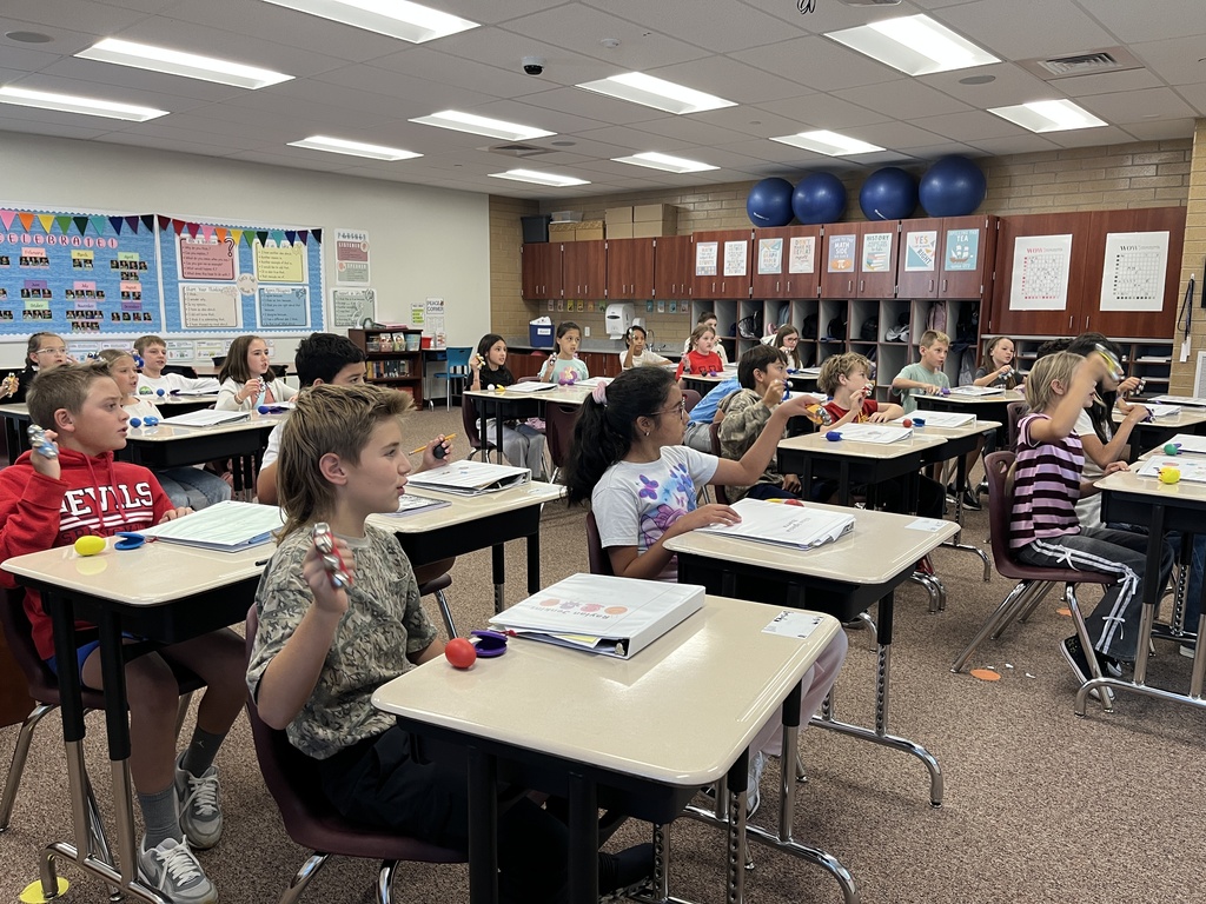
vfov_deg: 53.1
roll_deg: +0.0
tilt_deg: -9.2
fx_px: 906
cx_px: 603
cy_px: 452
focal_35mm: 26
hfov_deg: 67.3
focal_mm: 5.1
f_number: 1.6
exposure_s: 1/81
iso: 125
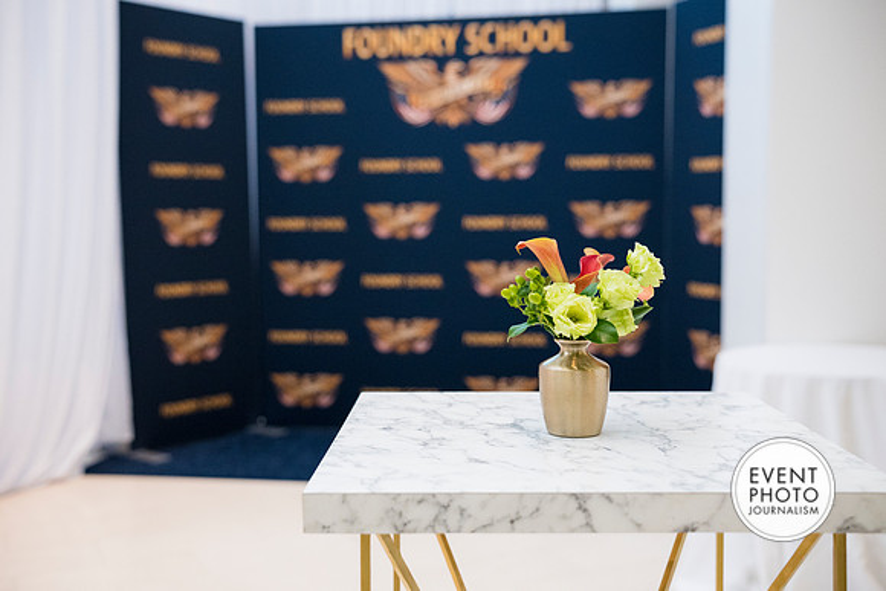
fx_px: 985
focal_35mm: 40
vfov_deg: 33.4
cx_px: 443
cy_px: 296
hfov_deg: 48.4
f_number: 2.8
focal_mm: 40
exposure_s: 1/200
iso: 2500
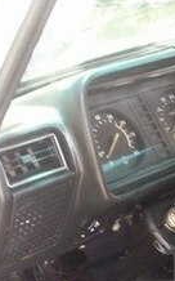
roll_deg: +4.9
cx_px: 295
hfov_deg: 11.6
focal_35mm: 106
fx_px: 810
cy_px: 266
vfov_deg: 19.2
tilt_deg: -24.9
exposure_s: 1/24
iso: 50
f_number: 2.4
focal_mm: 4.12
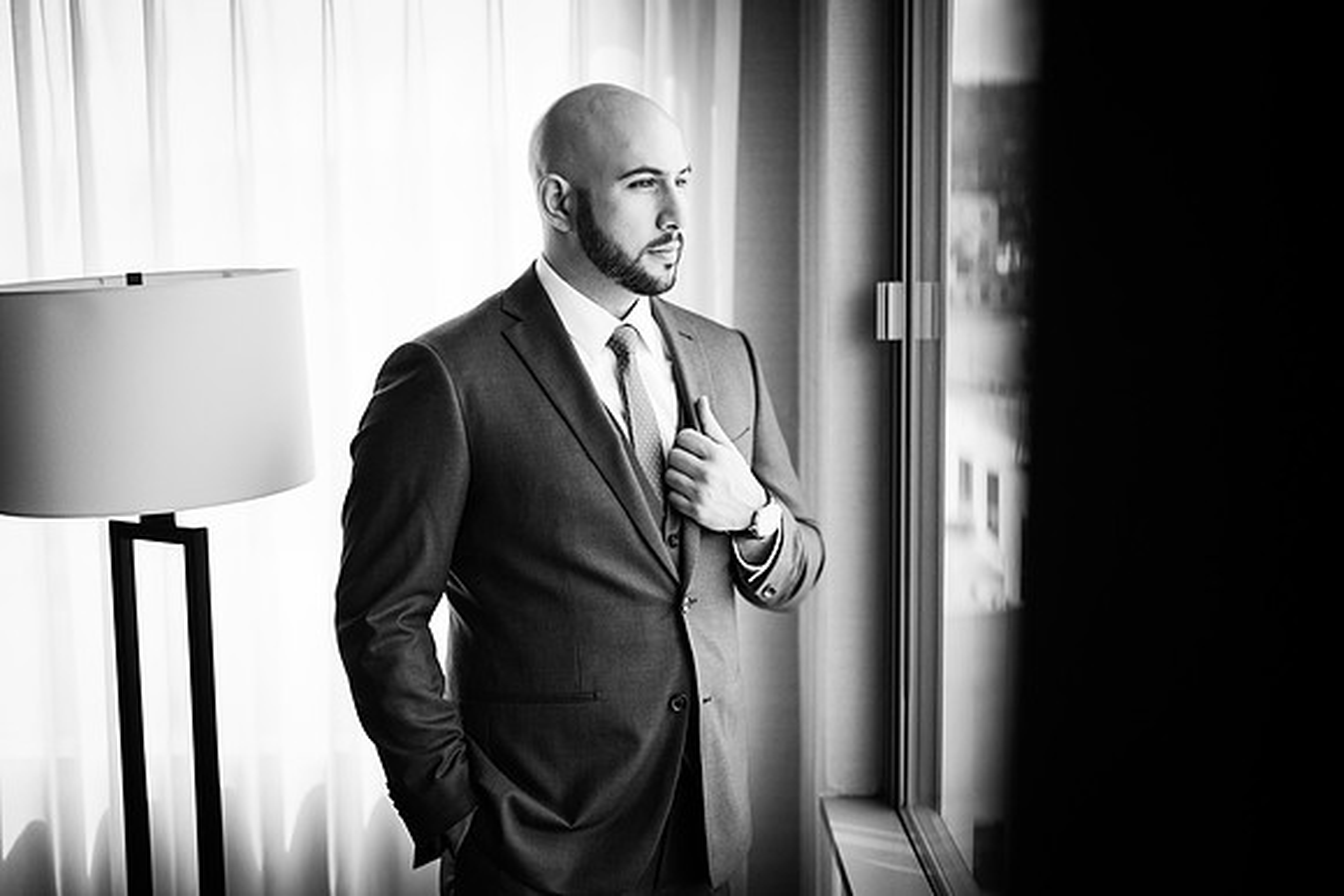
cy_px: 448
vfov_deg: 27.0
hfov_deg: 39.6
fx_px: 1867
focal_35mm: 50
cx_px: 672
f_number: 1.4
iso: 800
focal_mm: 50
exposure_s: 1/2000
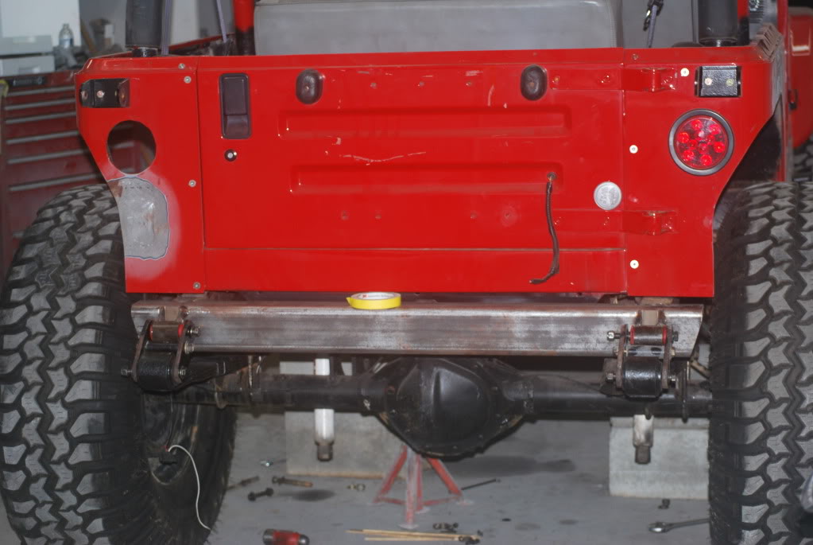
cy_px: 272
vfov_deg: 16.6
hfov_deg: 24.6
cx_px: 406
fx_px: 1866
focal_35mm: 82
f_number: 4
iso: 400
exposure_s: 1/60
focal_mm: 55
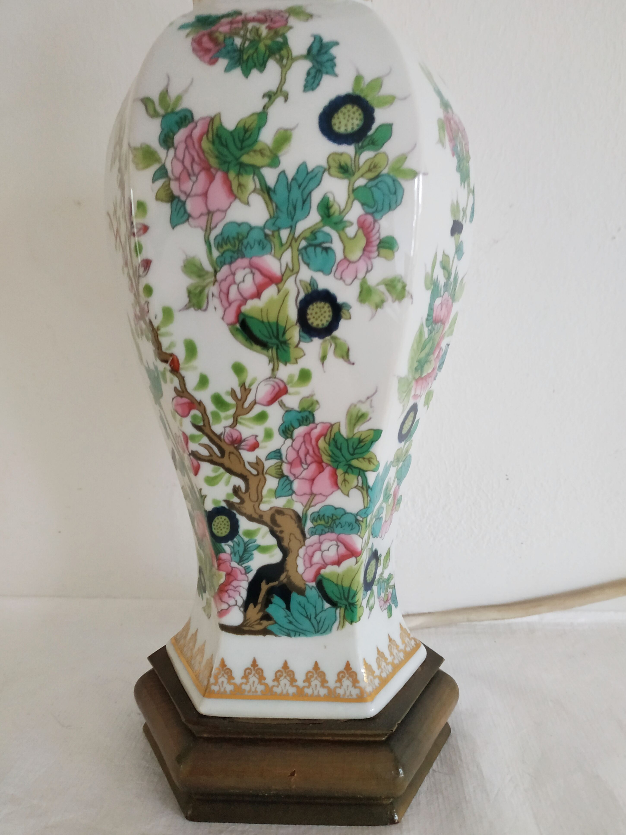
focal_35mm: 24
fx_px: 579
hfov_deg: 56.8
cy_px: 418
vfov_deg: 71.6
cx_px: 313
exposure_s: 1/20
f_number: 1.9
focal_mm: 3.94
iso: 1000
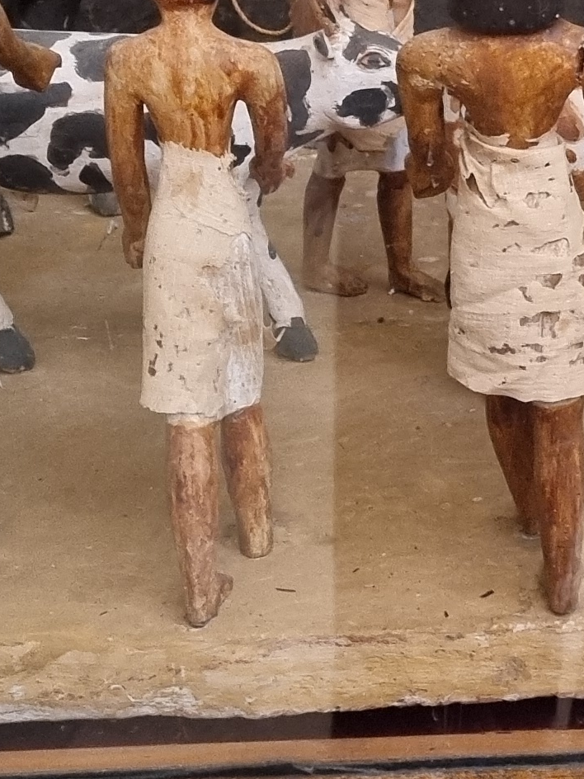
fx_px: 2497
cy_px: 145
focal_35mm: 111
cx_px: 854
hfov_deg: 12.7
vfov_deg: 17.6
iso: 640
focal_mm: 5.4
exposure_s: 1/33
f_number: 1.8
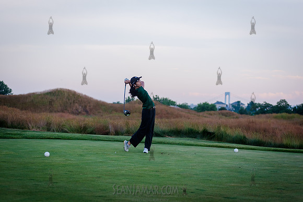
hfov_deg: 23.6
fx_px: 724
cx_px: 152
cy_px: 101
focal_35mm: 86
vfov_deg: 15.9
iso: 640
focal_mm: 86
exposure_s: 1/1250
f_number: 3.5
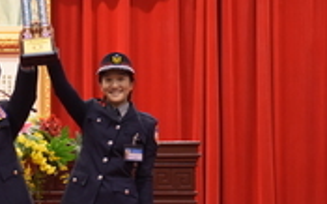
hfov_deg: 6.1
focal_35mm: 343
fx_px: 3054
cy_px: 93
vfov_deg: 3.8
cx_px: -13
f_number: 4
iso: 2000
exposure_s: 1/100
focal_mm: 98
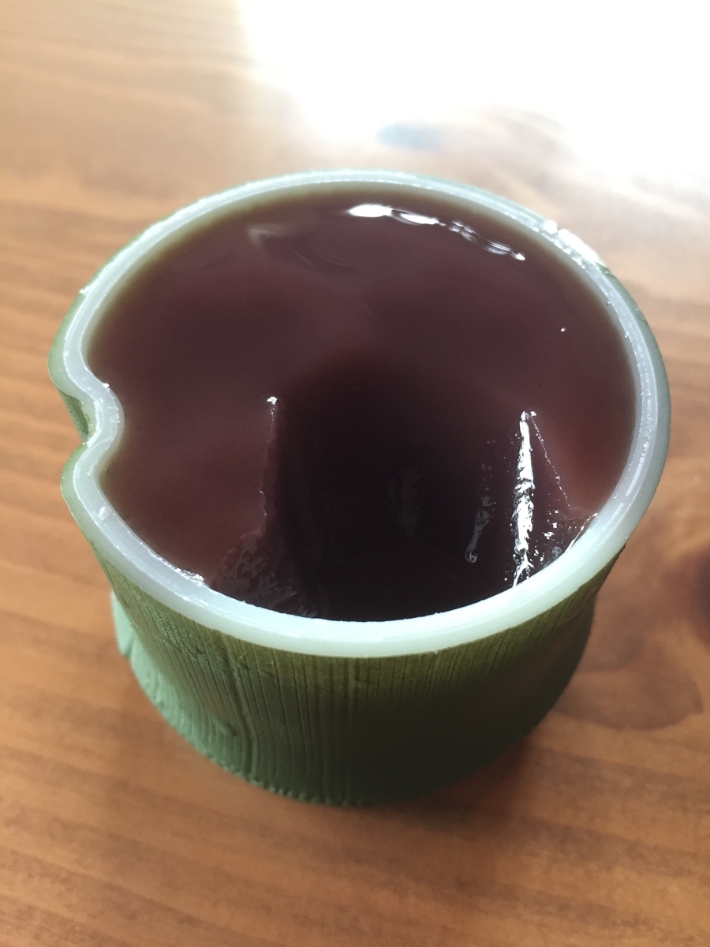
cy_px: 474
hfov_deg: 48.2
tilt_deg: -56.4
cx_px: 355
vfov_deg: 61.7
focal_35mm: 29
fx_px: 793
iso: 100
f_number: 2.2
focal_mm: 4.15
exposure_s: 1/30
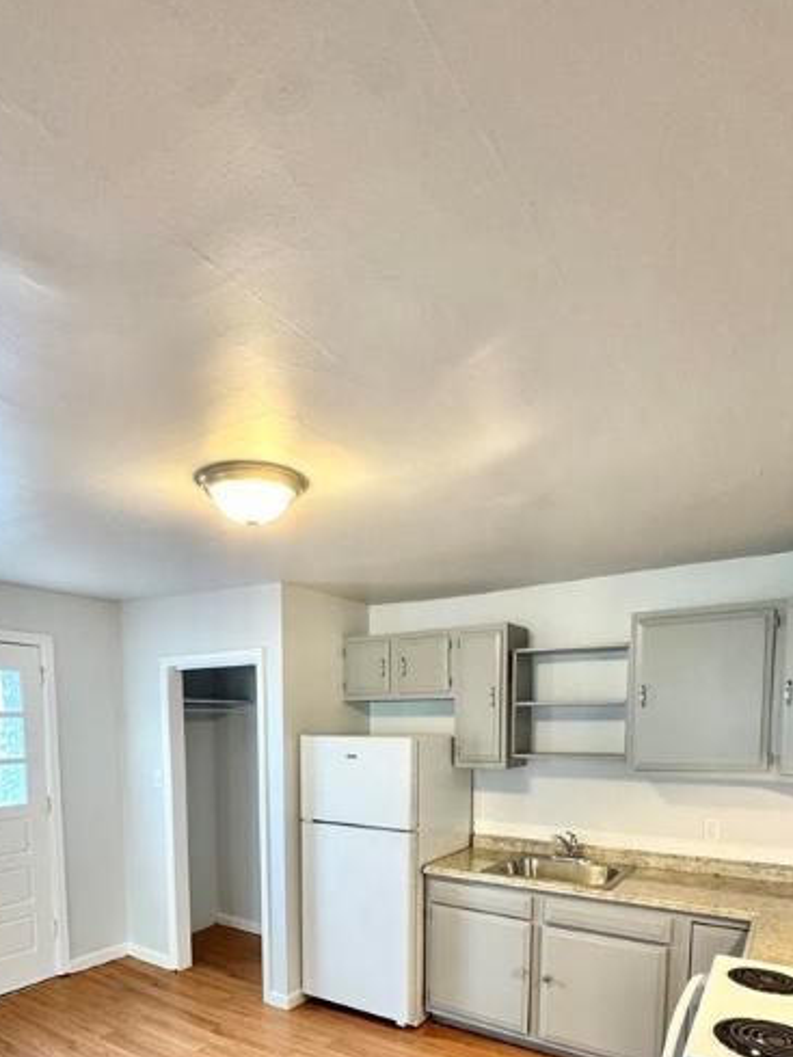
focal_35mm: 22
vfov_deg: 71.4
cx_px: 365
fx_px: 672
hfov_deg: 61.0
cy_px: 787
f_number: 2.2
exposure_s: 1/60
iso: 200
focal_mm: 2.22
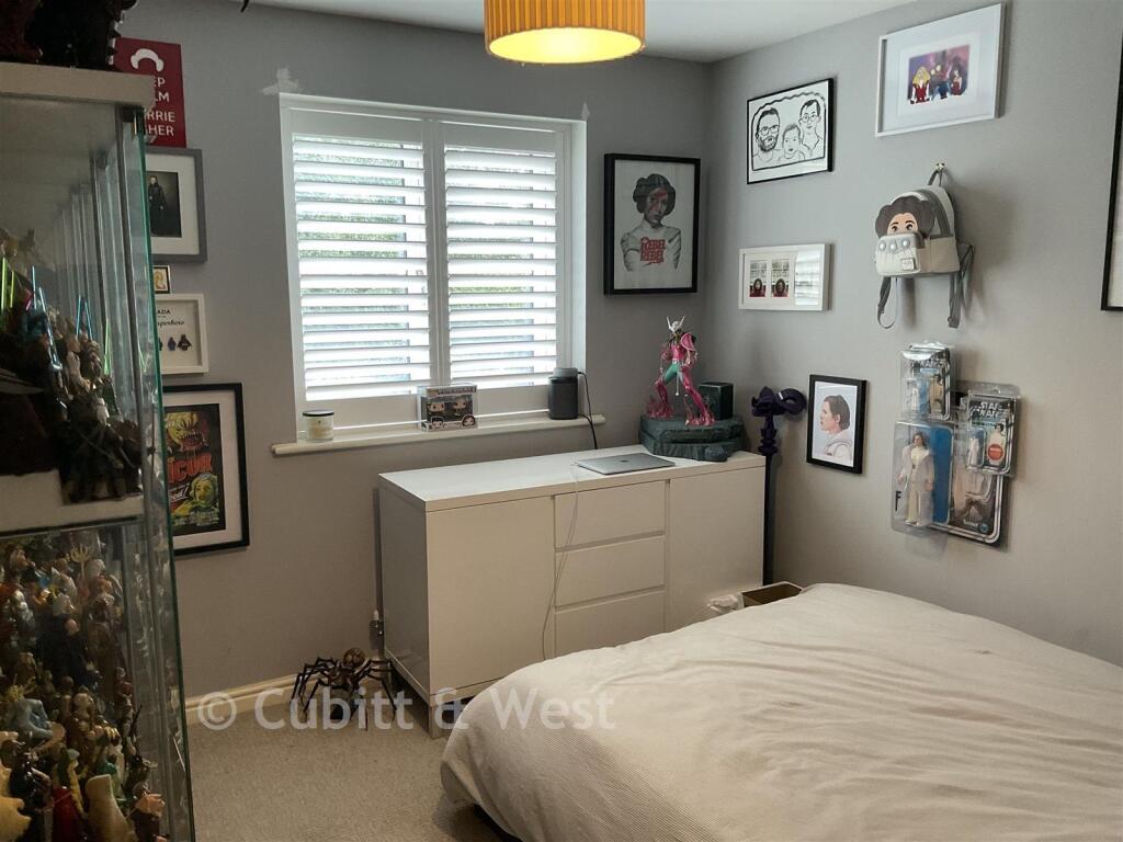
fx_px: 941
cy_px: 421
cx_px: 562
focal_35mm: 29
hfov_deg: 61.7
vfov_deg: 48.2
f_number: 1.8
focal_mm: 3
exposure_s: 1/59
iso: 80
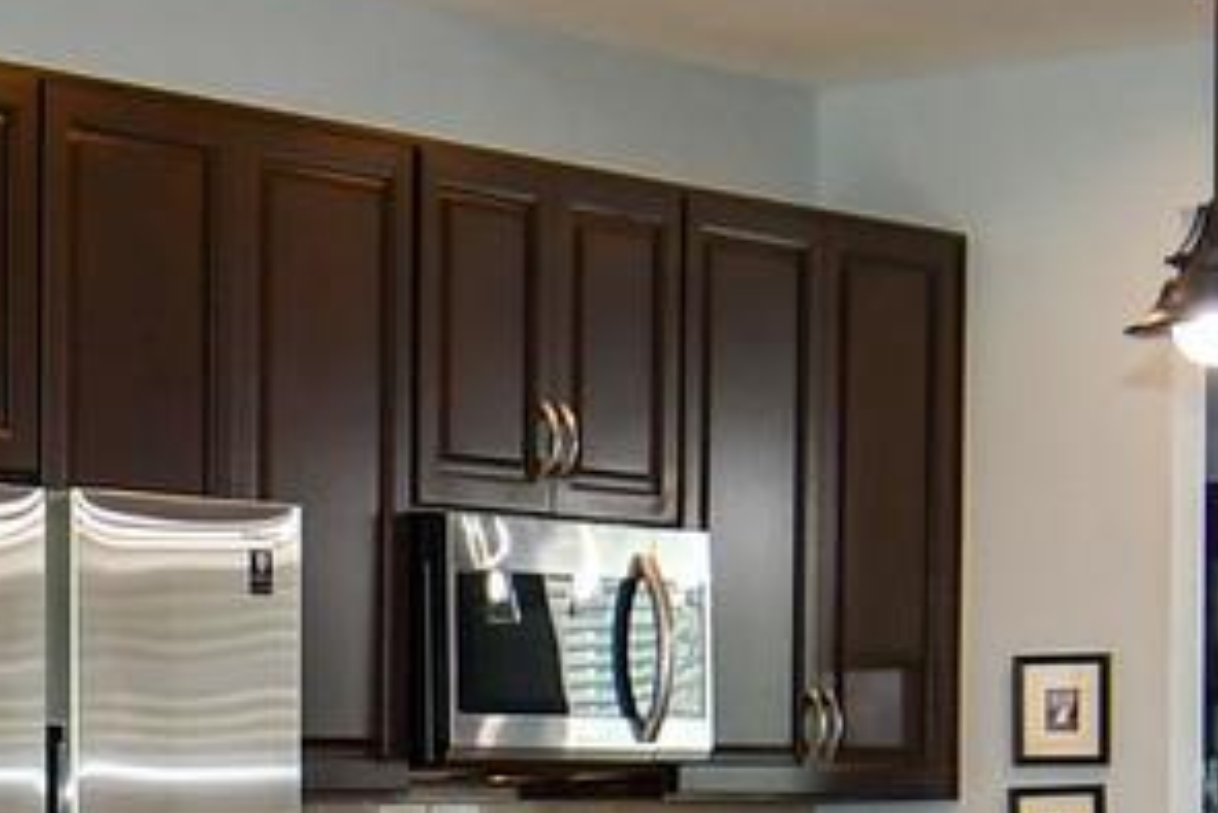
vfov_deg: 10.6
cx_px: -462
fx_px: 4231
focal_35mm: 125
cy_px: 1178
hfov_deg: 15.4
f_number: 4
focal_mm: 12
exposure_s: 1/60
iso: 280
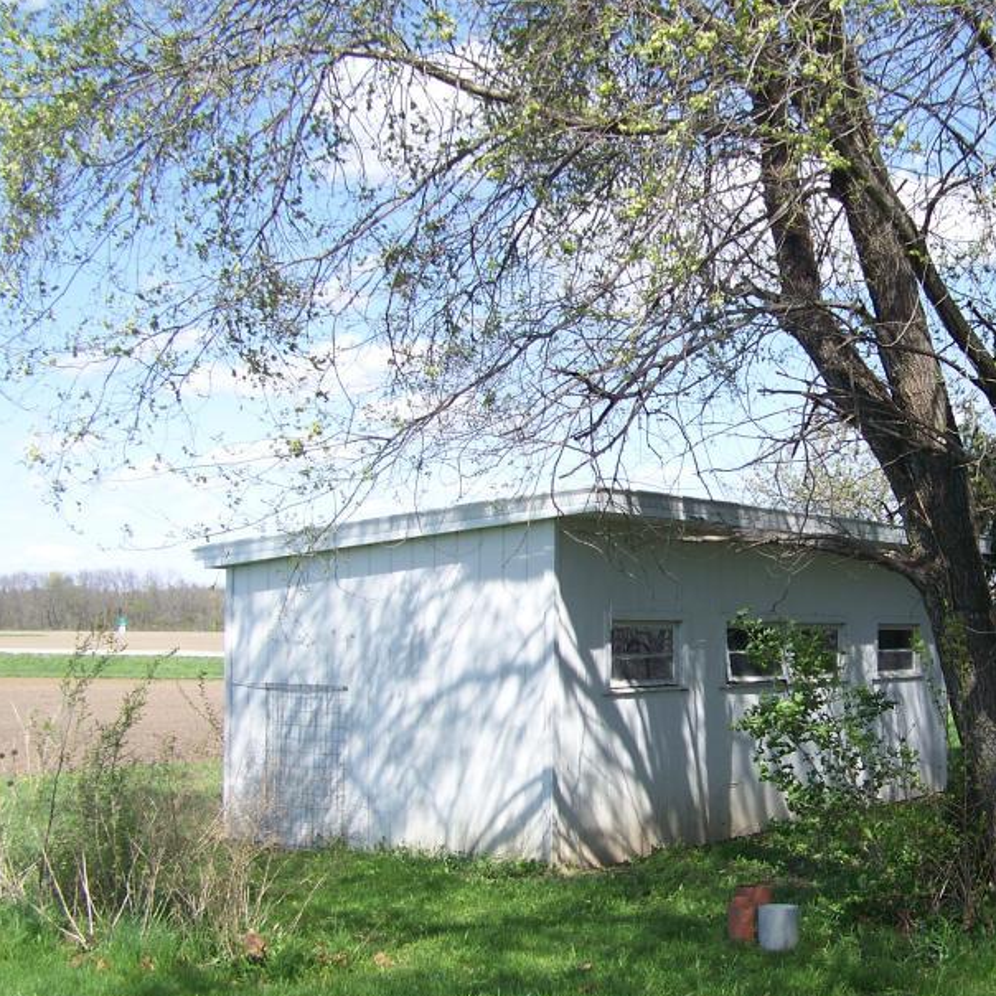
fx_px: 1758
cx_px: 788
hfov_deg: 30.9
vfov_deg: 31.6
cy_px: 573
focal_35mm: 54
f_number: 2.8
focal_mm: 5.85
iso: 64
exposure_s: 1/500
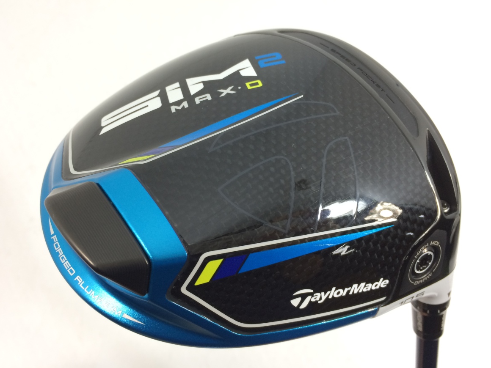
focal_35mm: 30
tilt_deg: -70.9
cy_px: 183
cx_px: 242
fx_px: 426
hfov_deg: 60.0
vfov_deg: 46.8
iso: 40
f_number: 2.2
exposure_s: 1/33
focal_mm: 4.15
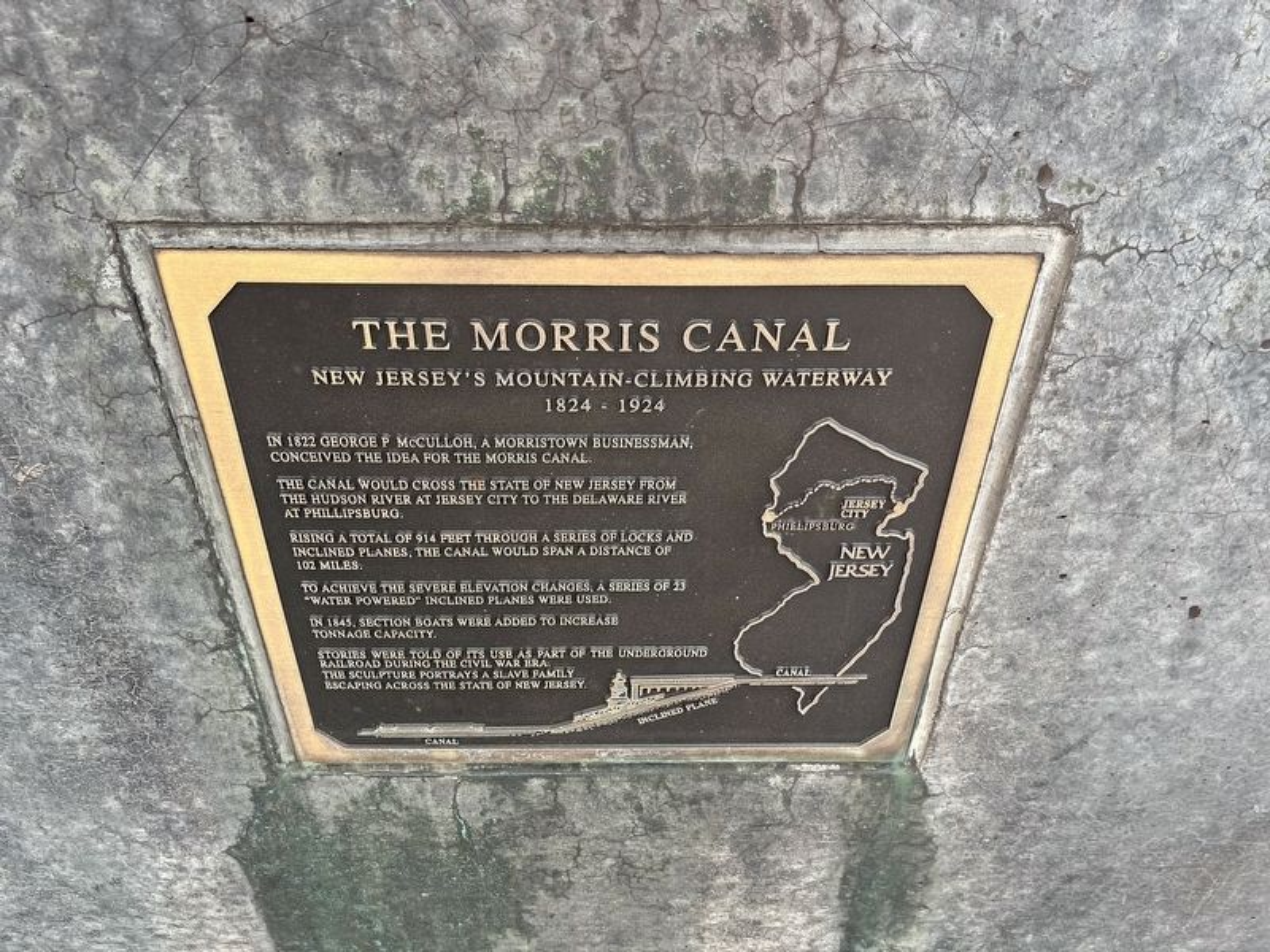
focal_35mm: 26
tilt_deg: -36.8
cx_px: 635
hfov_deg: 67.3
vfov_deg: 53.1
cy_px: 476
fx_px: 954
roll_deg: -0.2
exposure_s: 1/122
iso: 40
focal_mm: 5.1
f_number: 1.6
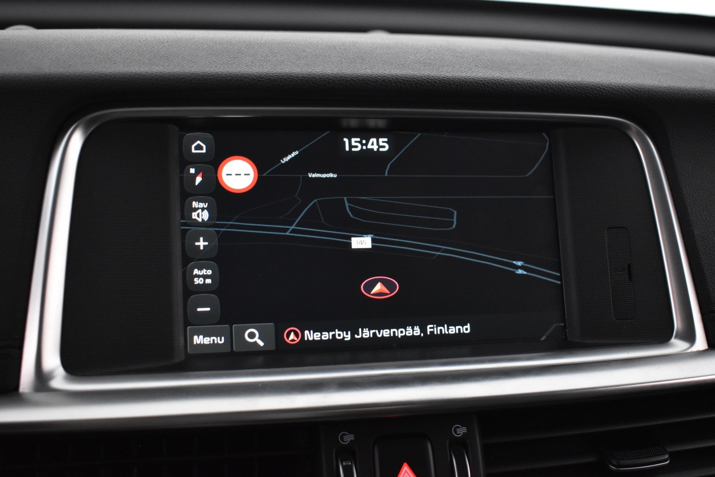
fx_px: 923
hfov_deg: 42.3
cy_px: 238
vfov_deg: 28.9
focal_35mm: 46
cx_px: 358
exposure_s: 1/50
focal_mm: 31
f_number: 4.2
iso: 3200
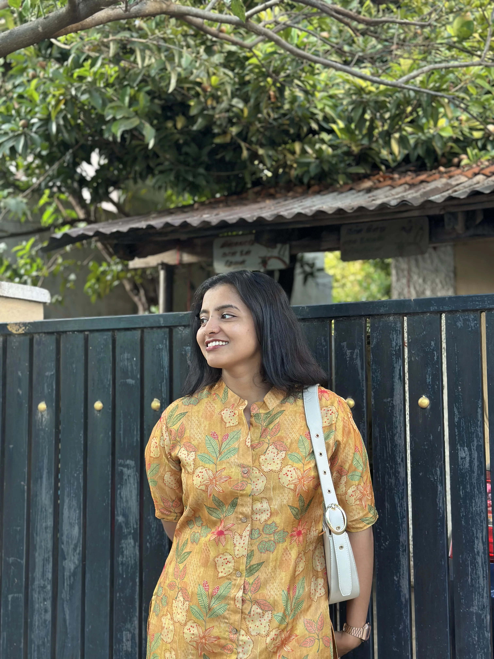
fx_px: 913
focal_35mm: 48
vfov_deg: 39.7
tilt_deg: +5.4
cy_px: 330
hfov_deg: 30.3
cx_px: 247
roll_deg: -0.5
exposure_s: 1/105
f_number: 1.78
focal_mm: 6.86
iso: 125
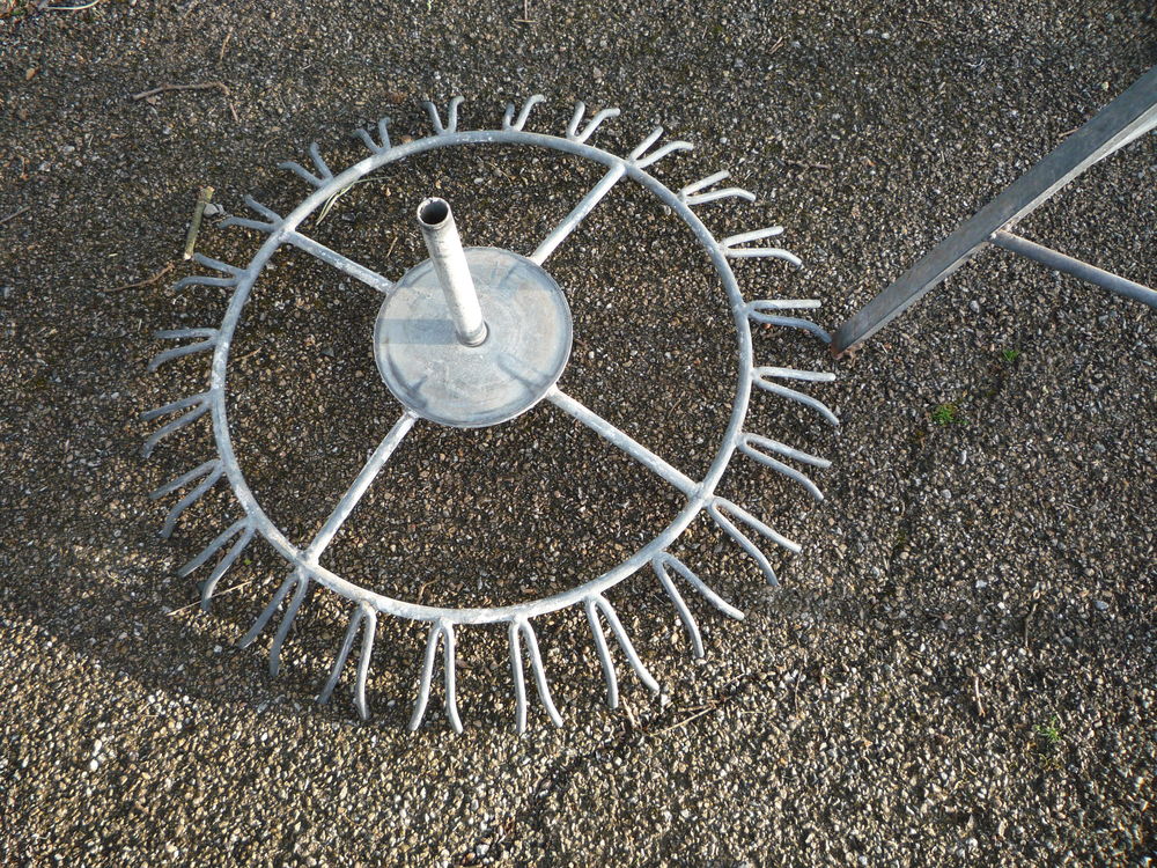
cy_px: 434
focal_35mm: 30
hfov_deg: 60.0
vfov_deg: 46.8
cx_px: 578
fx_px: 1003
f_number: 3.5
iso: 100
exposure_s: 1/100
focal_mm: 5.2
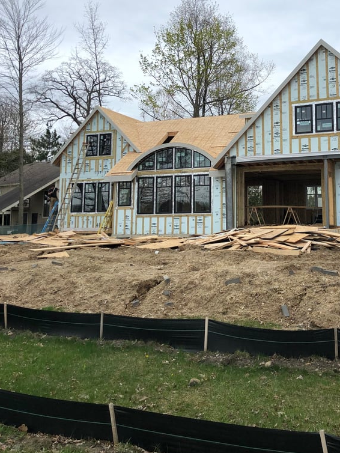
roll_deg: +0.5
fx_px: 497
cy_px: 168
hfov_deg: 37.3
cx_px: 229
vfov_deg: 48.5
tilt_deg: +8.1
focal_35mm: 38
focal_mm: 4
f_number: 1.8
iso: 20
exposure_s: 1/600
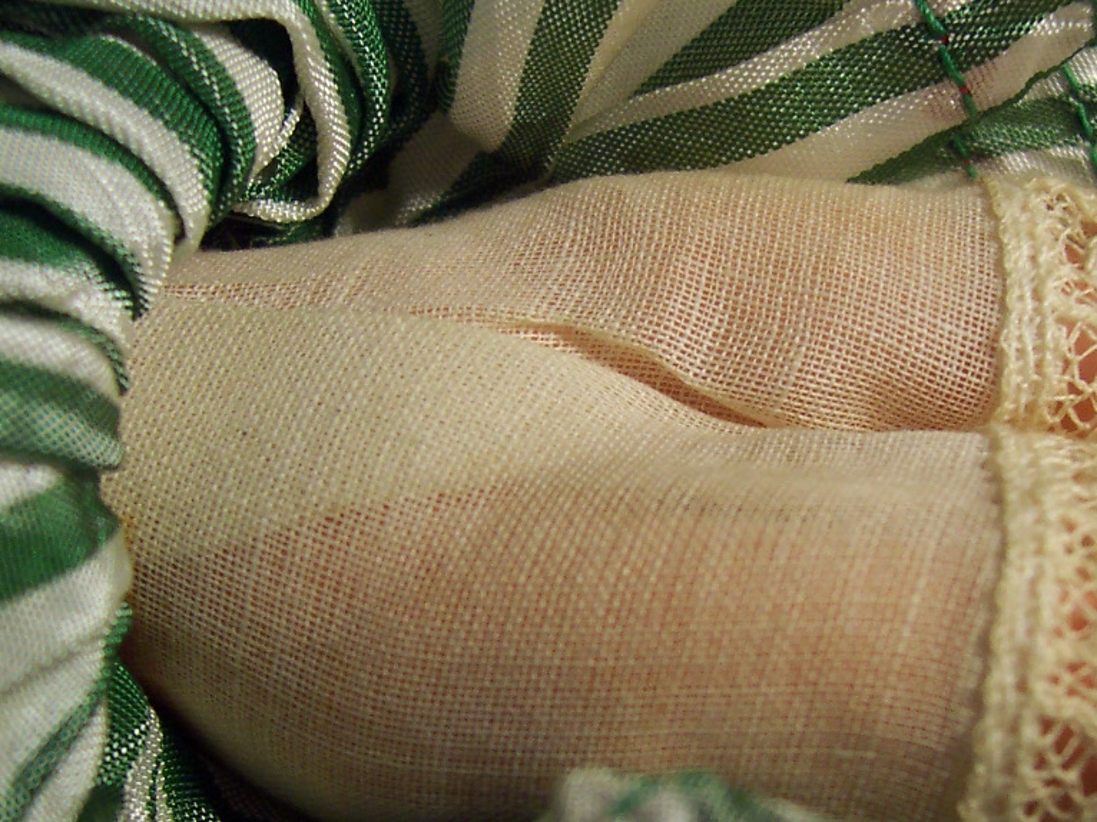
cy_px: 573
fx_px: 1837
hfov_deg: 33.0
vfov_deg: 25.0
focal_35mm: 58
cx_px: 719
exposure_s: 1/180
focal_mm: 5.6
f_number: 2.8
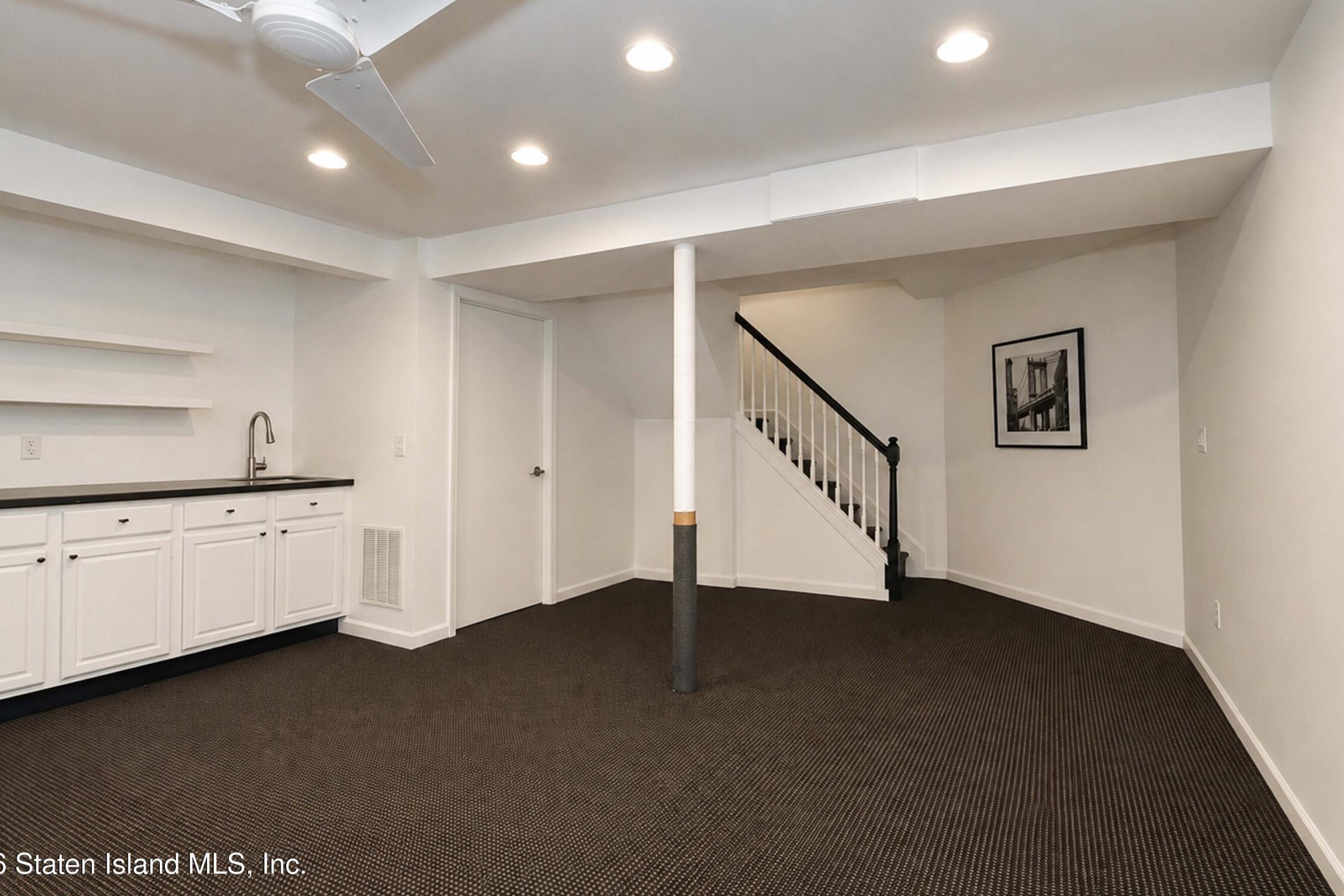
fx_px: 635
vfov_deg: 70.3
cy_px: 402
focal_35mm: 17
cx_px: 681
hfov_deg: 93.3
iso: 1600
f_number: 8
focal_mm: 10
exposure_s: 1/60
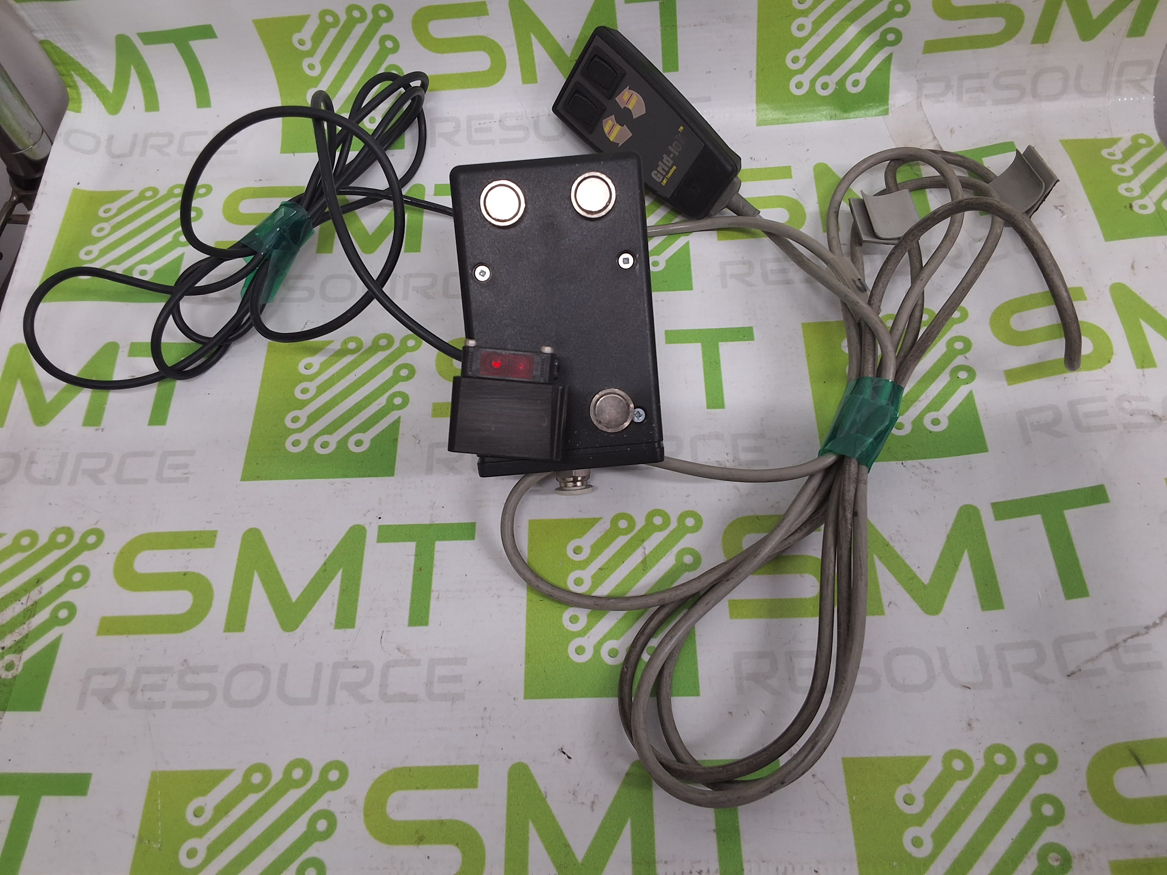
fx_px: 944
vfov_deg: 49.7
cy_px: 438
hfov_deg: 63.4
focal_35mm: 28
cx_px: 584
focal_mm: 2.91
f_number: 1.9
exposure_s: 1/40
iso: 100
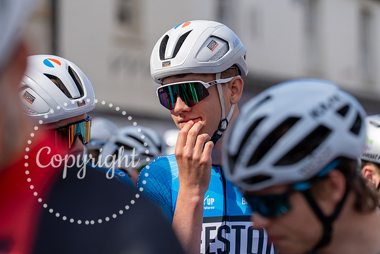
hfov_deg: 11.1
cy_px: 127
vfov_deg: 7.4
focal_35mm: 185
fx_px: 1953
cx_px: 190
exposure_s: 1/1250
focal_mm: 185
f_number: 4.5
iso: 250
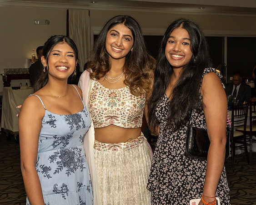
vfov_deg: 25.0
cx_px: 140
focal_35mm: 61
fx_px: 461
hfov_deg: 31.0
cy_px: 96
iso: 800
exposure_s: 1/250
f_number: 7.1
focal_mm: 34
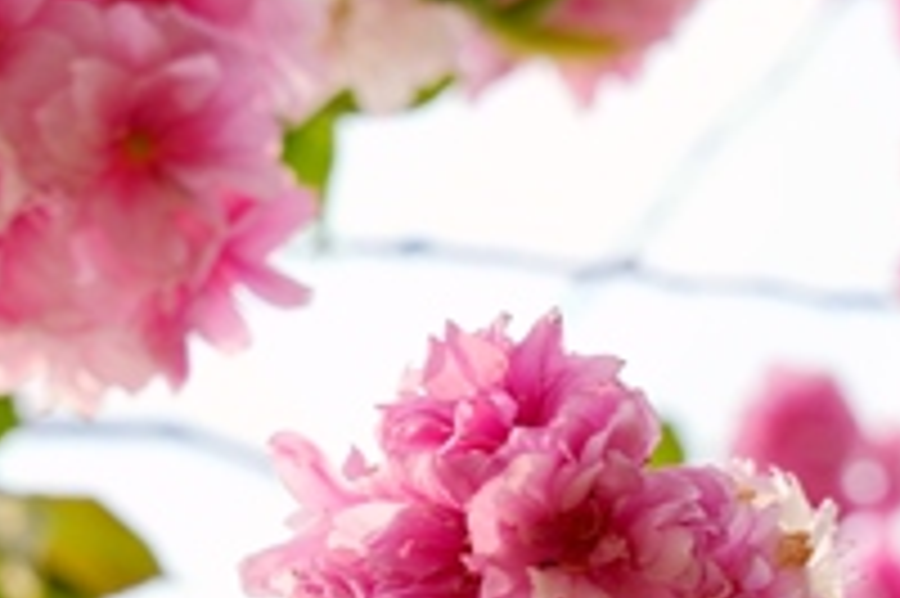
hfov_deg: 11.1
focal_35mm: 186
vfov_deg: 7.3
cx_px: 338
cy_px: 749
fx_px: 4643
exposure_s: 1/250
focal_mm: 43.2
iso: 100
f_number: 4.5
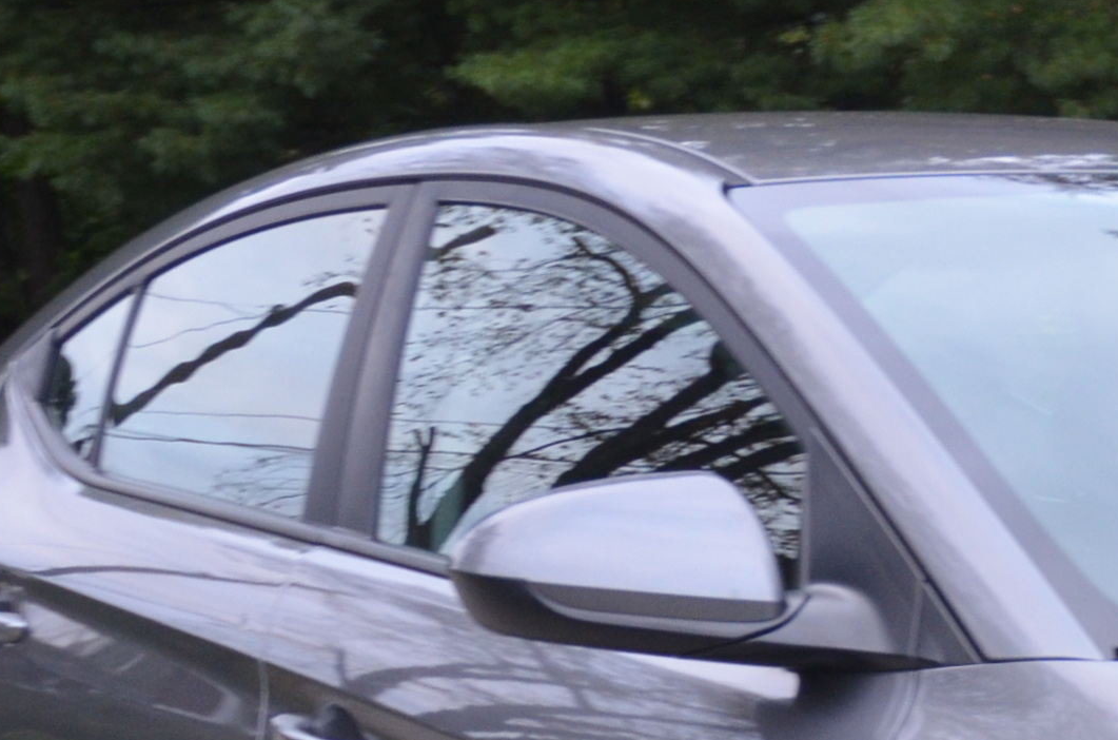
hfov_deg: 16.5
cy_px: 1102
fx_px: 3563
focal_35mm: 115
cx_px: 1578
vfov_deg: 11.4
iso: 800
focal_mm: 22
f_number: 4
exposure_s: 1/60
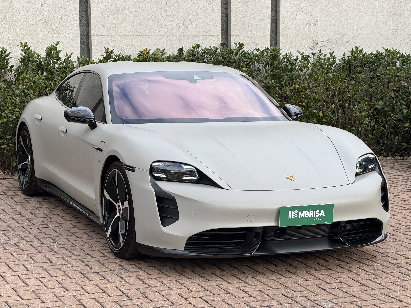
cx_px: 206
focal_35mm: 77
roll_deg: +0.7
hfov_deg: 25.3
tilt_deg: -7.0
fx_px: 914
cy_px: 154
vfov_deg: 19.1
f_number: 2.8
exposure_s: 1/101
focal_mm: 9
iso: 25
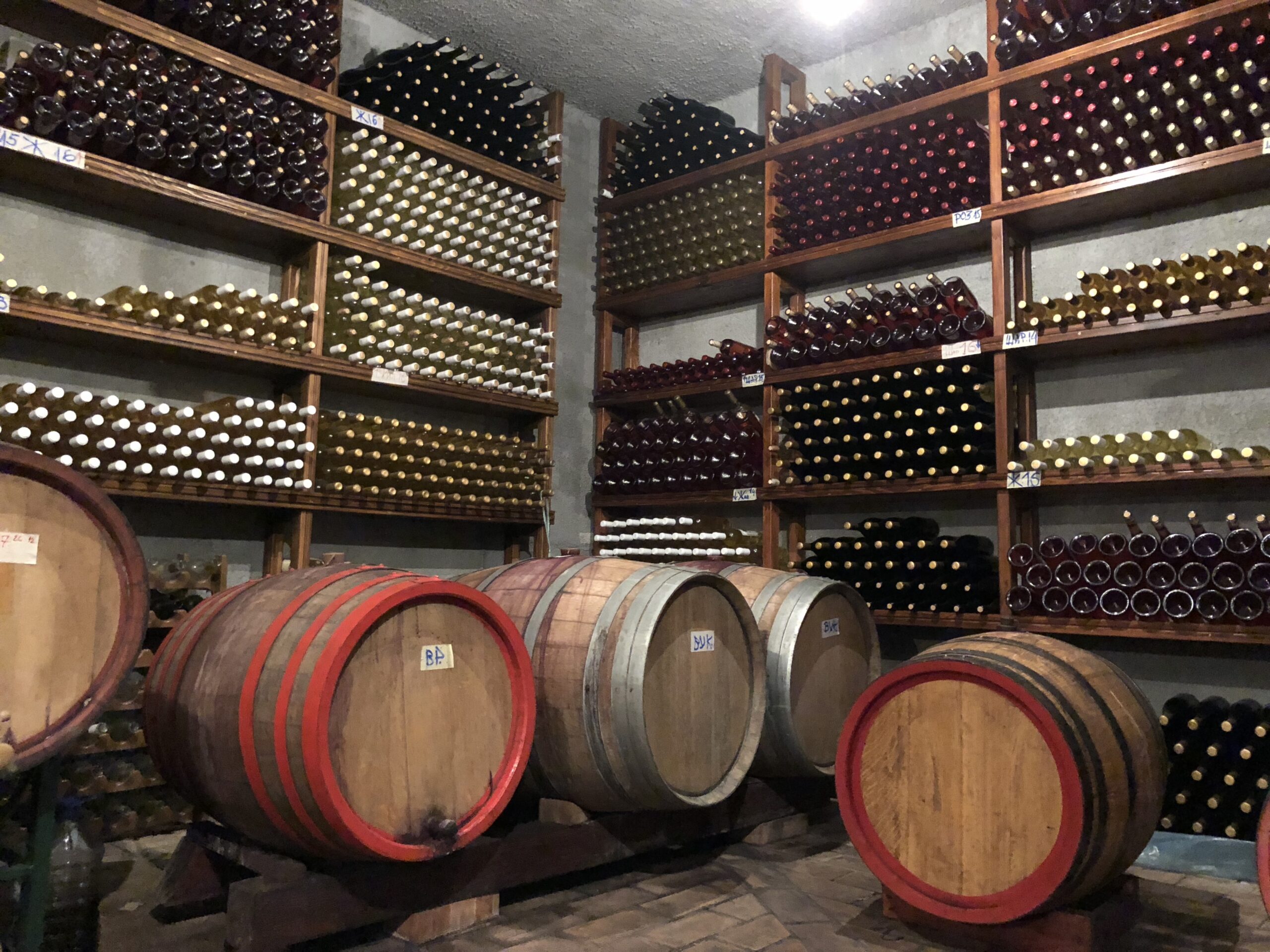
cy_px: 476
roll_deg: -0.9
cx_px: 635
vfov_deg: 49.7
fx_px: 1027
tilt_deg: +6.7
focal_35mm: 28
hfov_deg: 63.4
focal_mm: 4
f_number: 1.8
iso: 250
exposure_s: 1/4
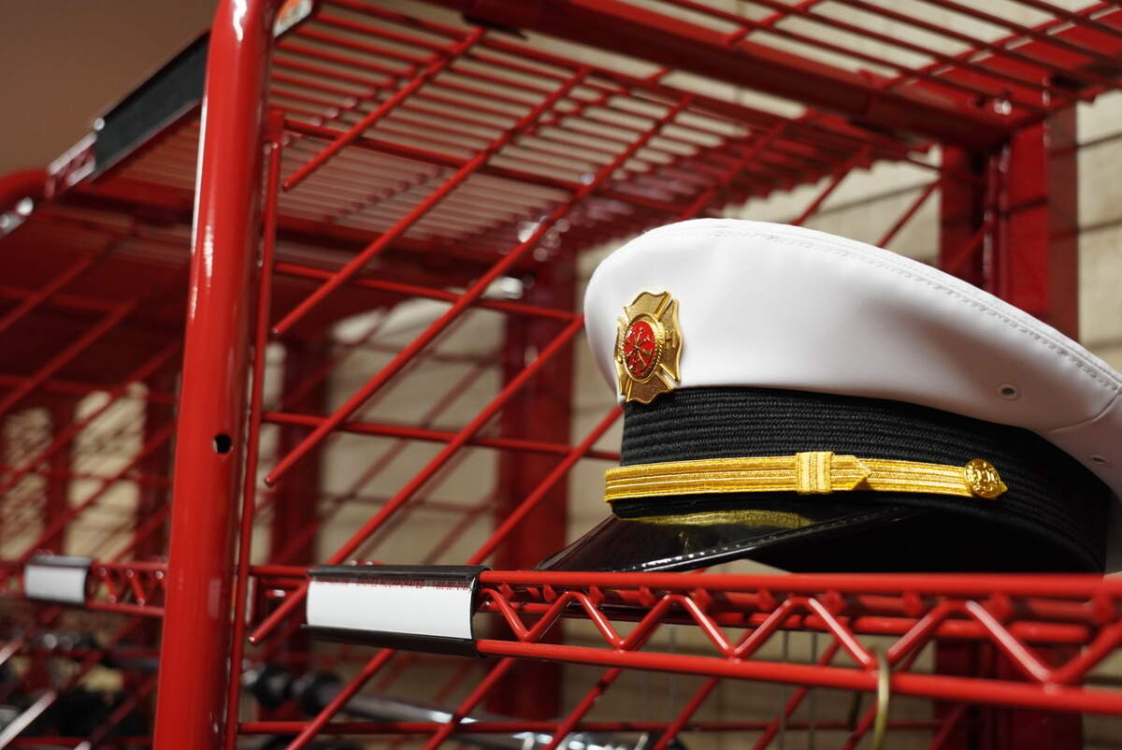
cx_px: 561
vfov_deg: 28.1
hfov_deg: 41.1
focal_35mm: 48
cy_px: 375
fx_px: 1497
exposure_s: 1/160
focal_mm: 48
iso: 3200
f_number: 5.6
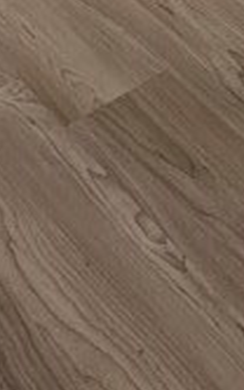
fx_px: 903
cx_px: 19
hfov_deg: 15.2
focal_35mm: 85
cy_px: -493
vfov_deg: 15.7
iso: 64
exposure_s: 1/60
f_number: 2.2
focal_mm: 2.2
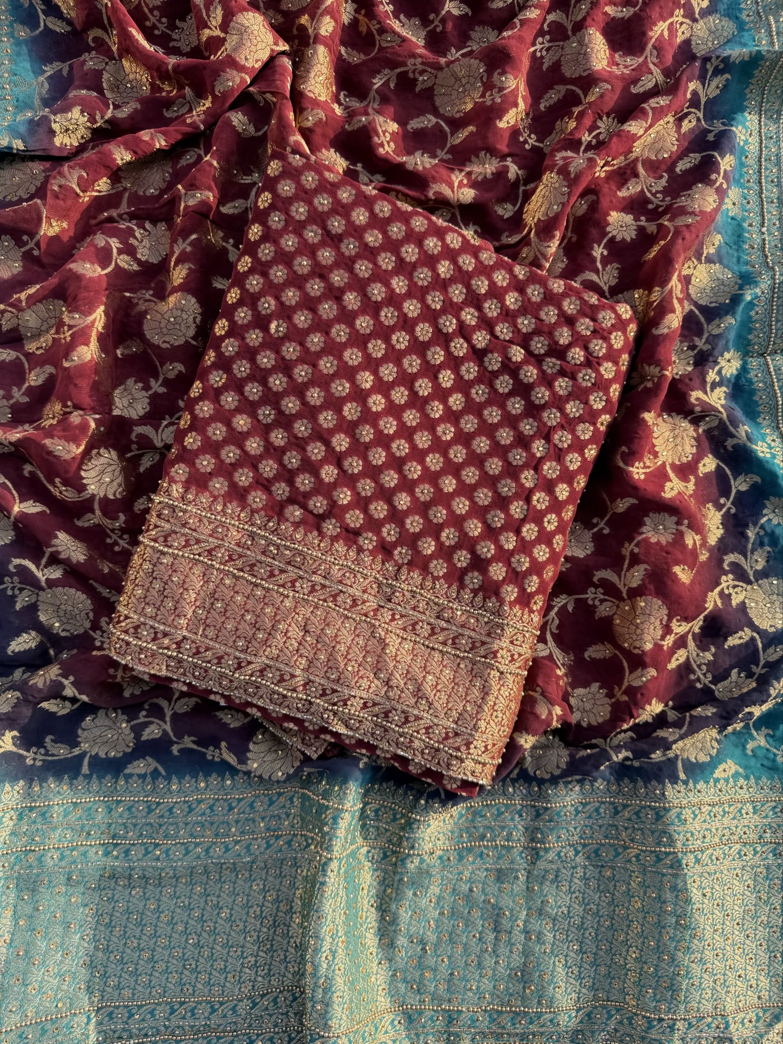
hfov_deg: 56.8
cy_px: 522
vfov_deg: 71.6
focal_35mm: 24
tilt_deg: -84.5
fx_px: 724
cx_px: 392
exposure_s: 1/622
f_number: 1.78
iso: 80
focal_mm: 6.76
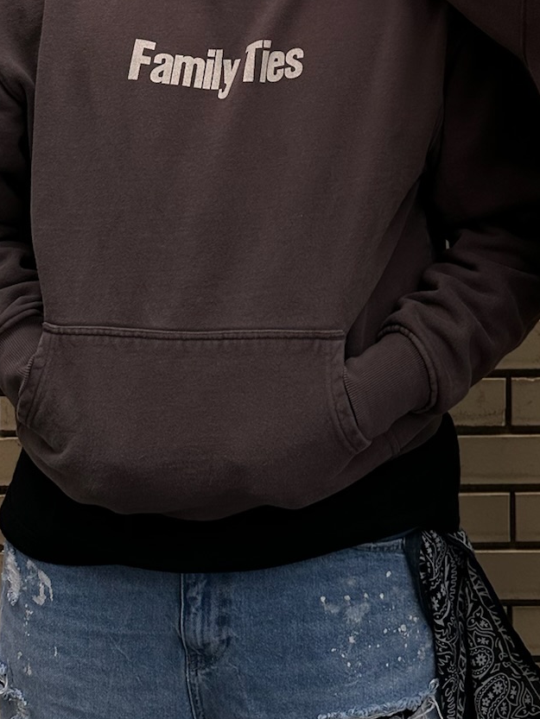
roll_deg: +0.0
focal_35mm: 59
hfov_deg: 24.0
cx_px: 509
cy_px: -112
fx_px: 1227
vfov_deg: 28.9
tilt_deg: +4.2
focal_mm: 6.86
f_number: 1.78
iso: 80
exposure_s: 1/1183
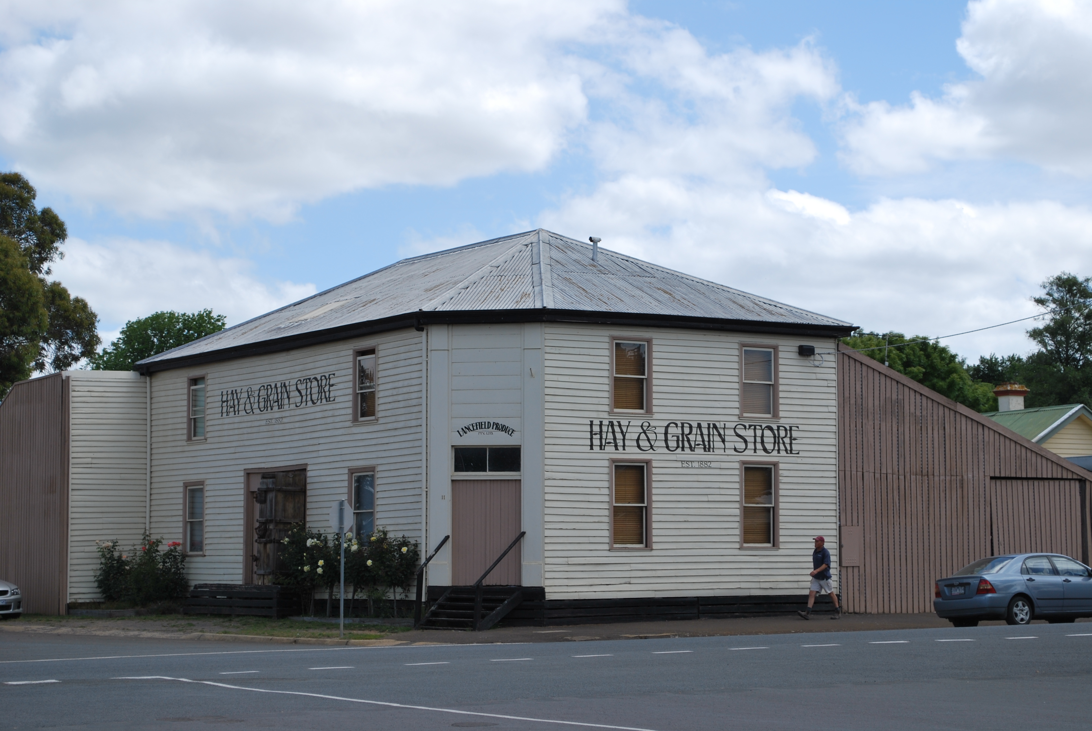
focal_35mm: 78
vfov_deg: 17.5
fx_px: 2369
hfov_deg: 26.0
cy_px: 366
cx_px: 546
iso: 100
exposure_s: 1/320
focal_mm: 52
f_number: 9
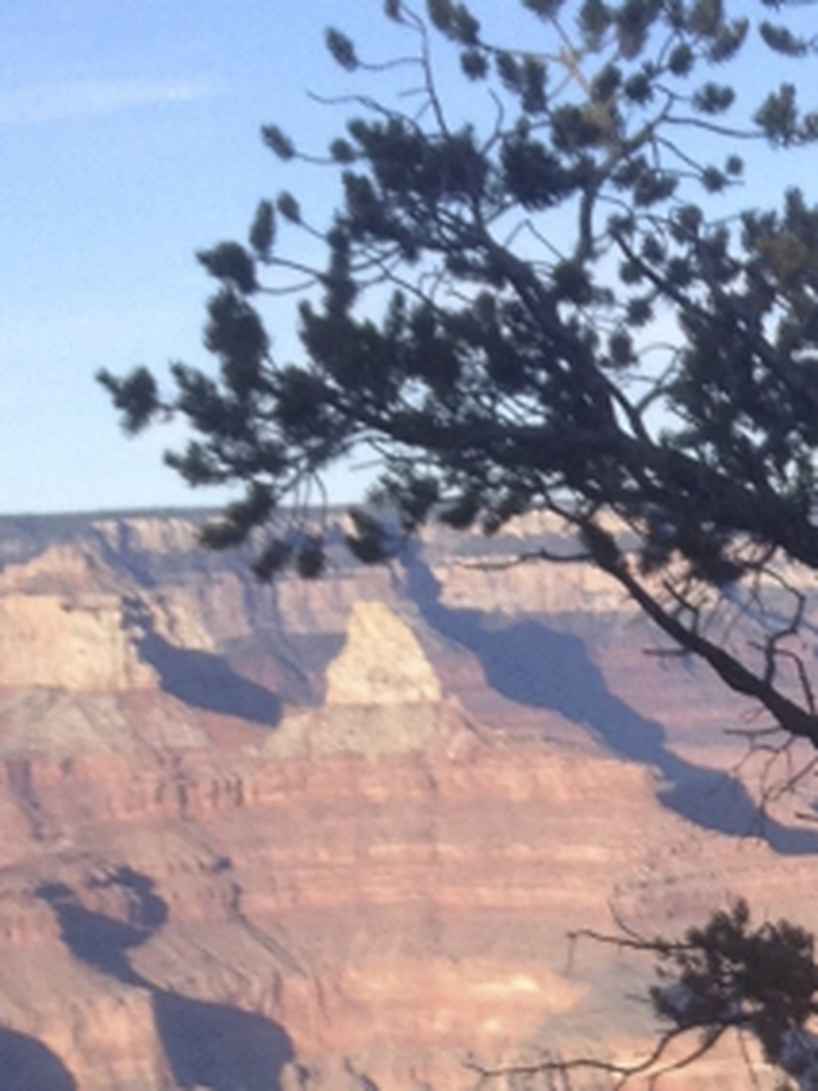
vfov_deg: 11.1
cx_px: 1329
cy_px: 1838
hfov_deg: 8.6
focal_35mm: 168
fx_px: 5293
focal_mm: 4.28
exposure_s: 1/1004
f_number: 2.4
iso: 50
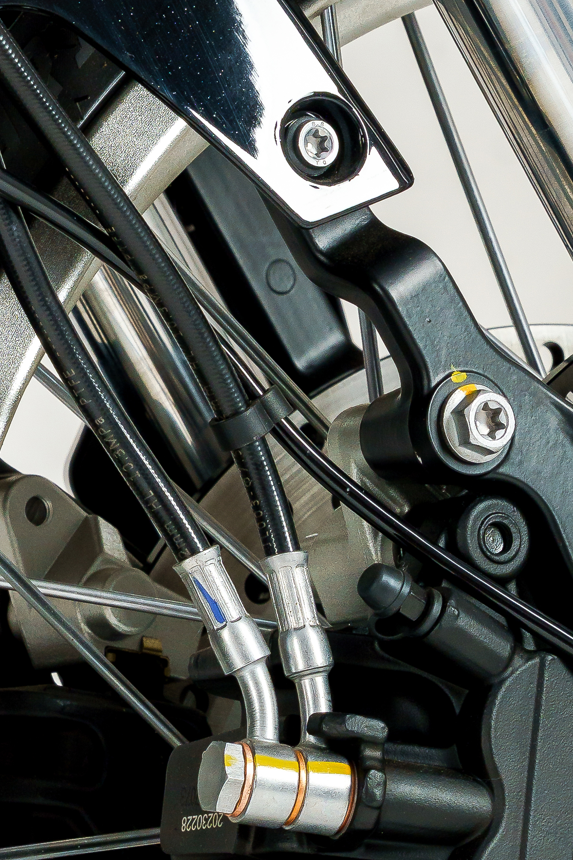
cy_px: 571
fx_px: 5706
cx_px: 610
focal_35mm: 239
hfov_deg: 5.7
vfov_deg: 8.6
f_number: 10
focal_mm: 52
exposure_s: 1/160
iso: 160
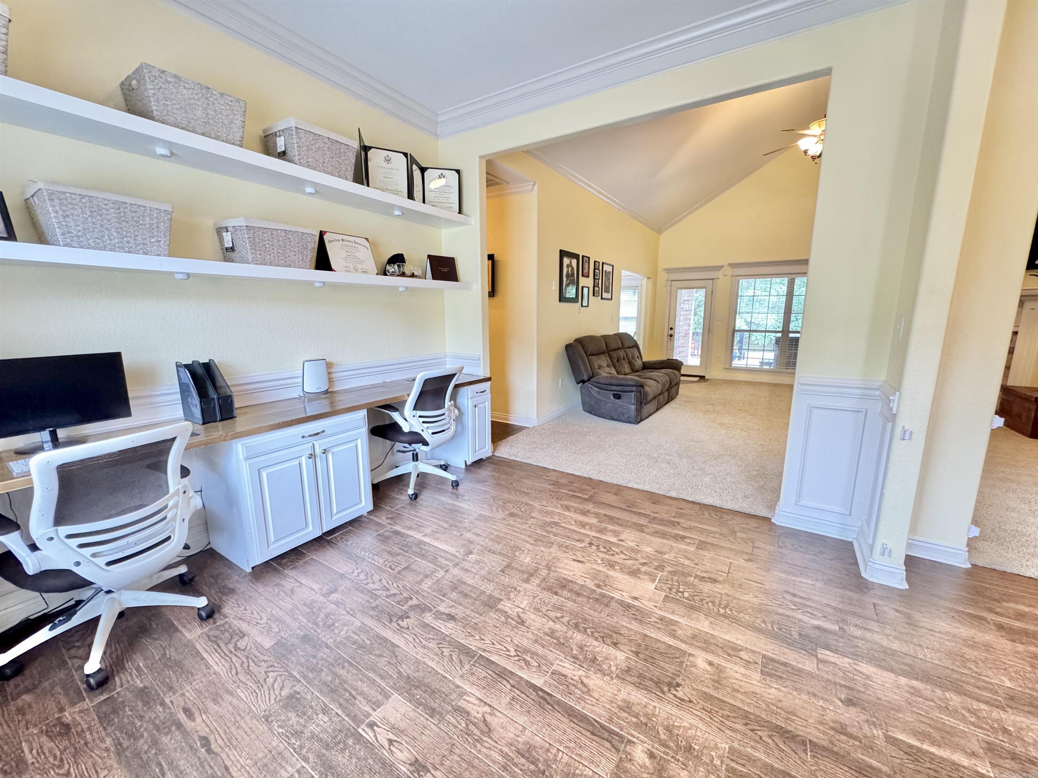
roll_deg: -0.1
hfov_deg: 102.1
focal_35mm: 14
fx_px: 420
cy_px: 389
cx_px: 519
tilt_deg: -10.6
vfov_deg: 85.7
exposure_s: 1/60
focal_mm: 2.22
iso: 500
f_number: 2.2
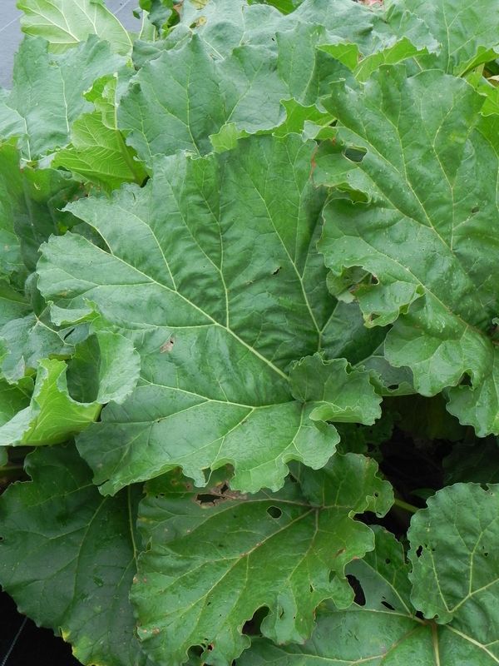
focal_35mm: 85
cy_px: 333
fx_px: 1634
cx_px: 250
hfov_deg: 17.4
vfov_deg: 23.0
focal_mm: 15.1
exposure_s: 1/40
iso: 160
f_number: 4.5
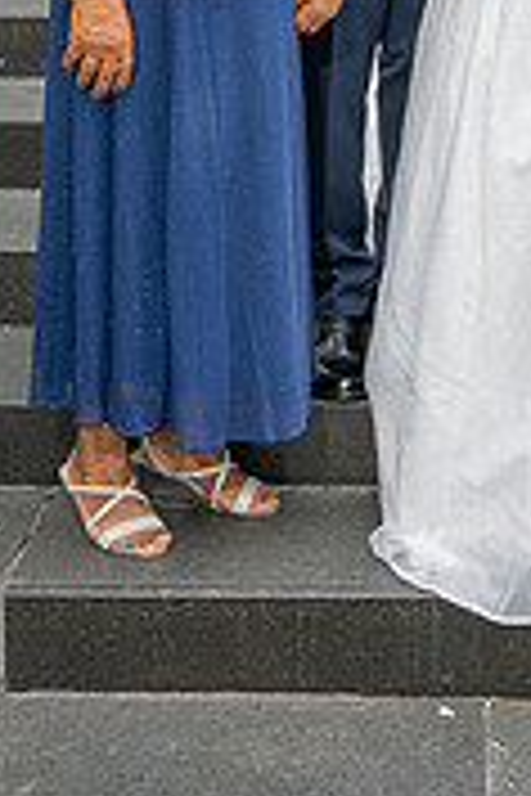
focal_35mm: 97
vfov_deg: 19.9
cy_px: -126
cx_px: 432
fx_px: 2146
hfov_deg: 14.0
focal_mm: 25.5
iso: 200
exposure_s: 1/200
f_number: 8
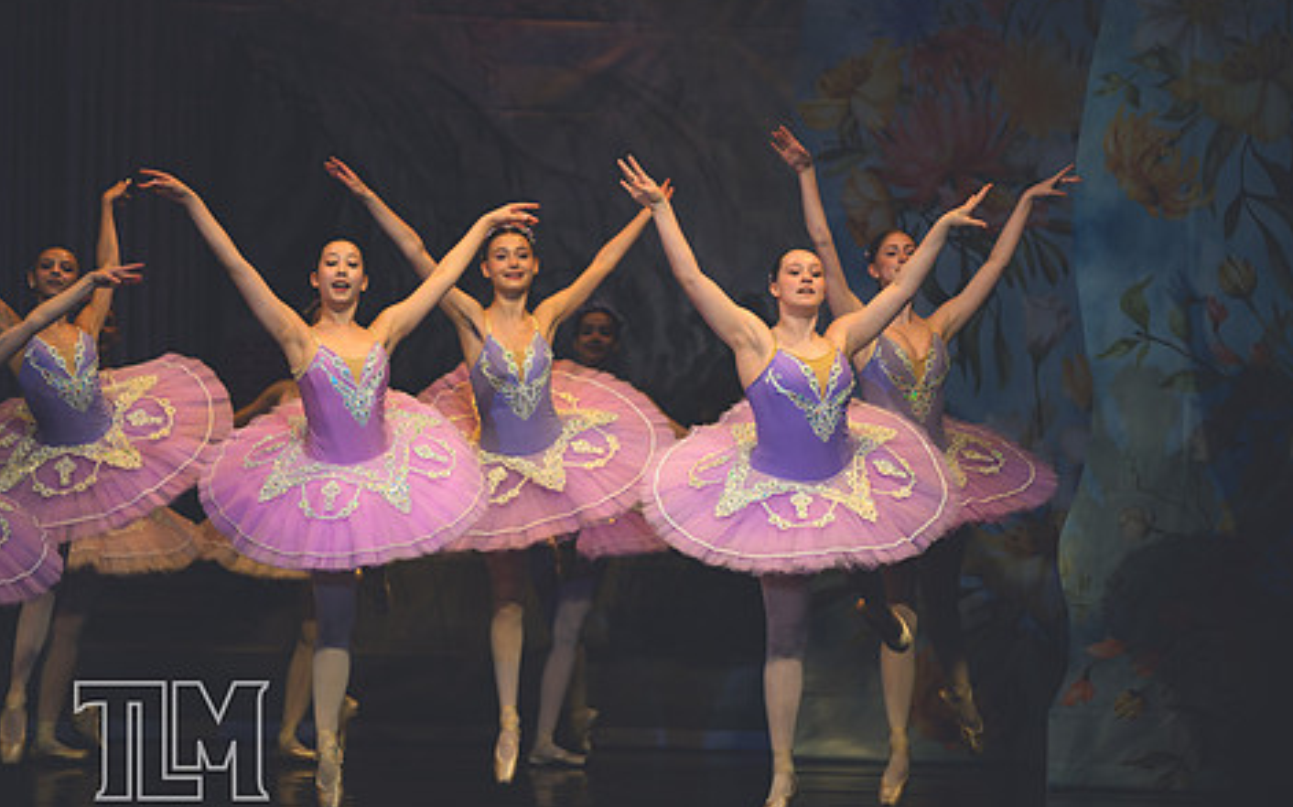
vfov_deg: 5.2
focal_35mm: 251
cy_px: 424
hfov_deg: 8.4
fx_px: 8842
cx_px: 769
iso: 560
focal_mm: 200
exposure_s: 1/500
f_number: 2.8
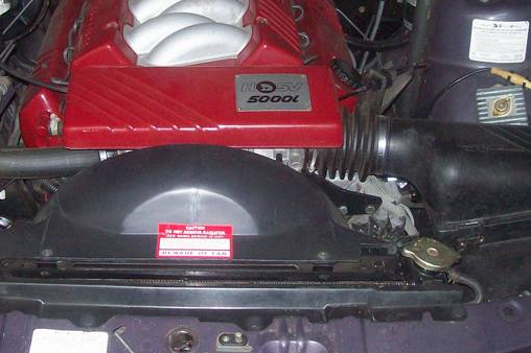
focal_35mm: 59
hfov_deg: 33.7
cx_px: 191
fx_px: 870
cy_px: 114
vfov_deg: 22.9
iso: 200
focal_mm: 6
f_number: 2.7
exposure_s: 1/64
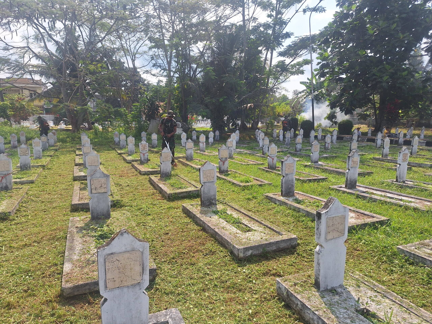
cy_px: 162
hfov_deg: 73.9
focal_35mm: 23
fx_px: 287
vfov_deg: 58.9
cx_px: 216
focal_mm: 5.5
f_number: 1.8
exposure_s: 1/2801
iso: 40
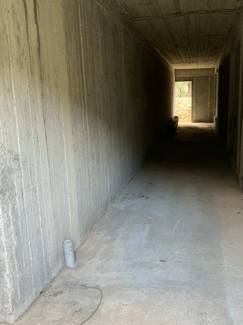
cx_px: 150
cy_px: 165
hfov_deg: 40.5
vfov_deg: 52.6
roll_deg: +2.3
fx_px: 328
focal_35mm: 35
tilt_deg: -9.4
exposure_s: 1/60
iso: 250
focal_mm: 4.25
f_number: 1.8
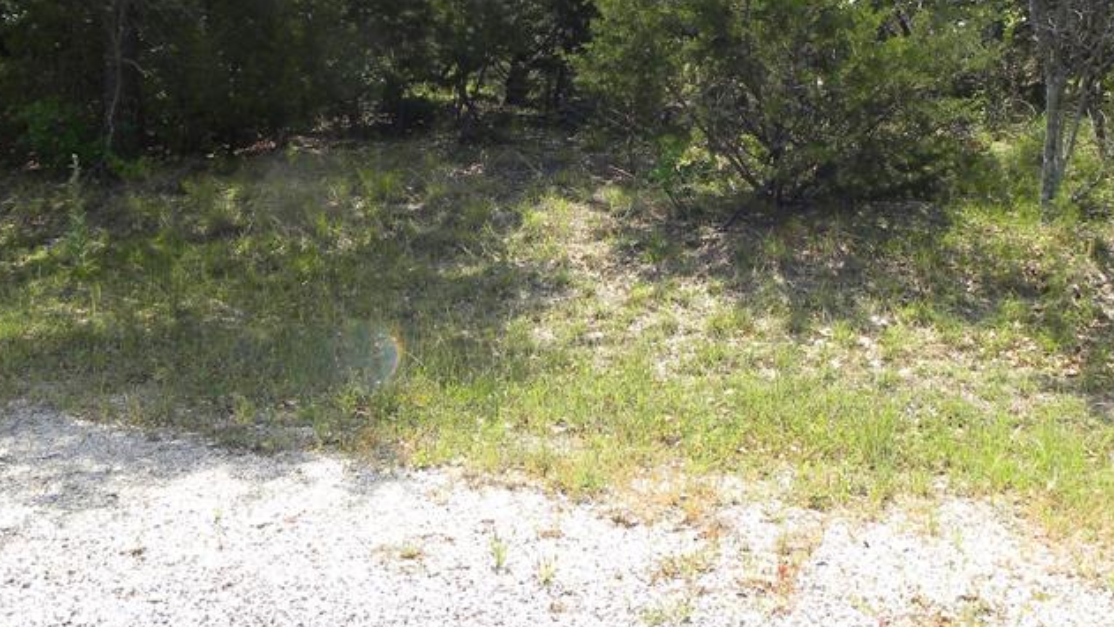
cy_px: 57
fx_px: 1359
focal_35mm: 46
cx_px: 651
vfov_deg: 25.1
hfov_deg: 44.4
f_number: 4.5
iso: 64
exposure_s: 1/176
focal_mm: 4.6
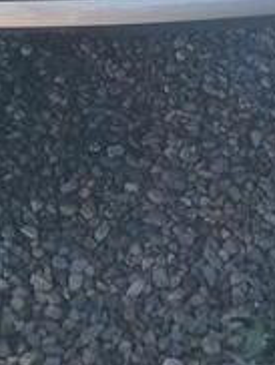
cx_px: 74
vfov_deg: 12.2
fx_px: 1406
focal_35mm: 133
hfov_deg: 11.2
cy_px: -467
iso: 101
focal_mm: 3.98
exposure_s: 1/265
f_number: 1.8
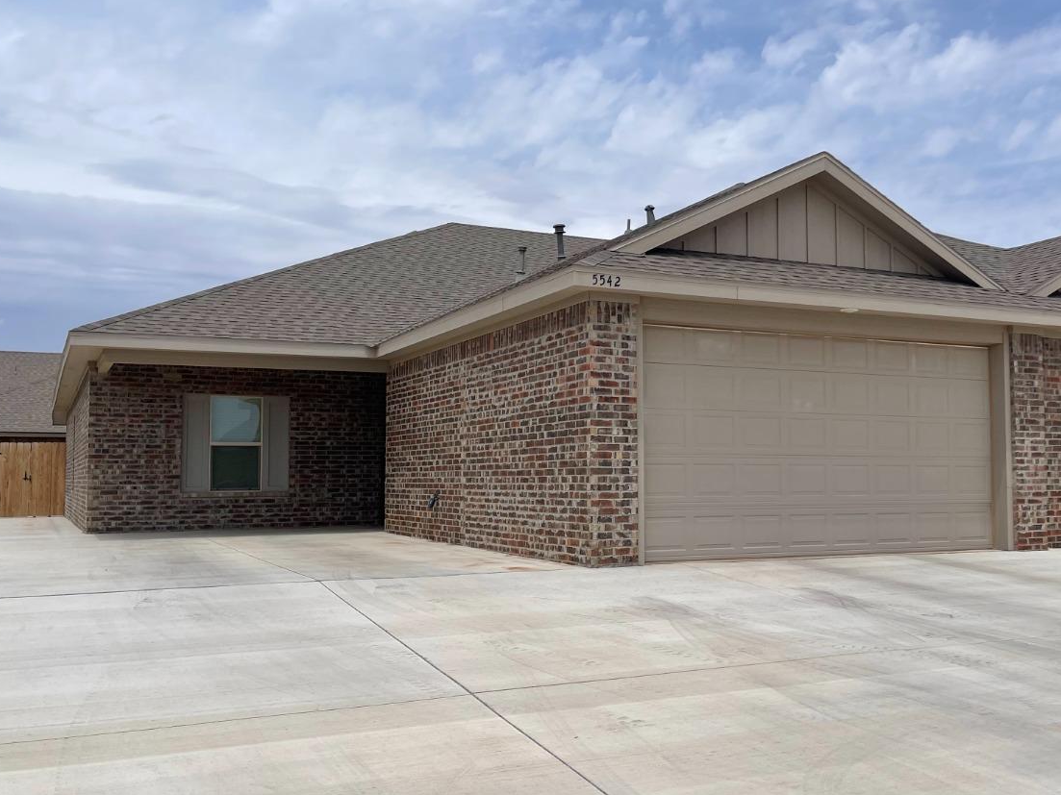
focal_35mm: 34
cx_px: 615
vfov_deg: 41.8
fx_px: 1042
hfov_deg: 53.7
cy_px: 415
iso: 32
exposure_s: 1/7937
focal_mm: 5.1
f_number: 1.6
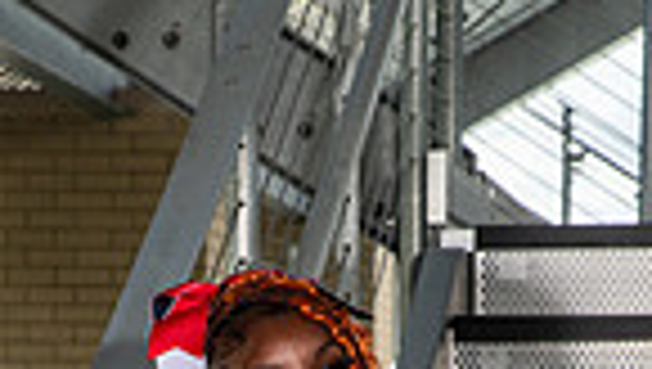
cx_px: 310
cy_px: 990
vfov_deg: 5.5
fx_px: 3653
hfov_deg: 10.2
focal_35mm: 211
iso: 200
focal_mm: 65
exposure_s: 1/320
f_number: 7.1
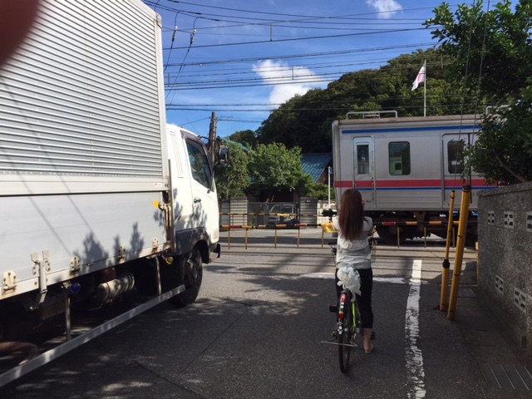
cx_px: 266
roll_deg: -0.3
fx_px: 446
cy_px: 200
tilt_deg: +0.5
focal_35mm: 29
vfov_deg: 48.2
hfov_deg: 61.7
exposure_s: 1/1980
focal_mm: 4.15
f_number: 2.2
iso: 32
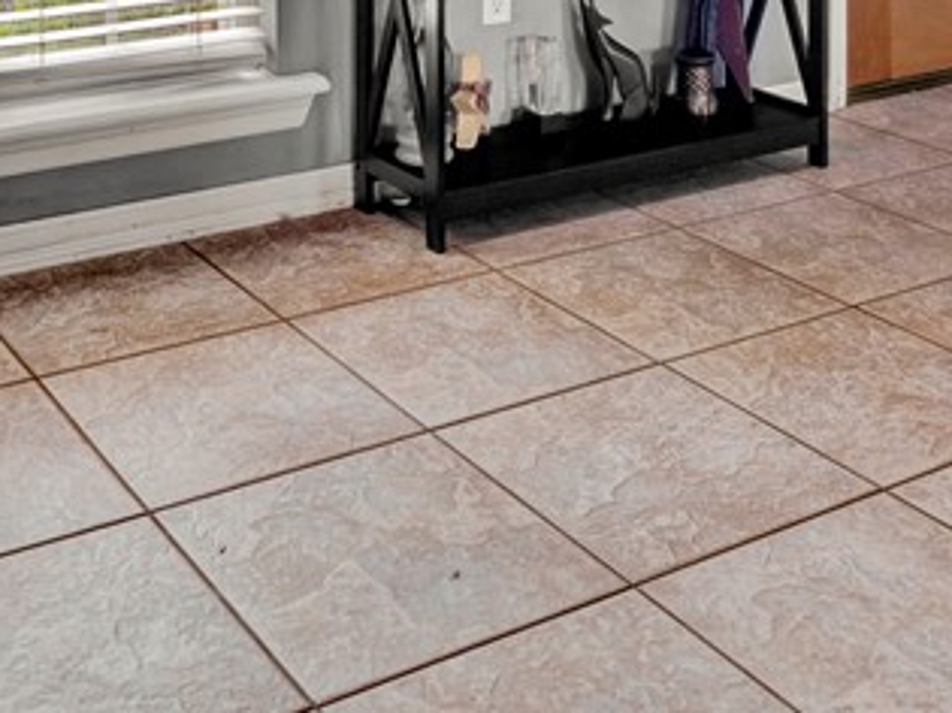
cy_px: -320
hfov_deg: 35.8
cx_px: 320
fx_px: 1457
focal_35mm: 53
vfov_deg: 23.0
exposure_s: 1/15
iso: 80
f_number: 7.1
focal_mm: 16
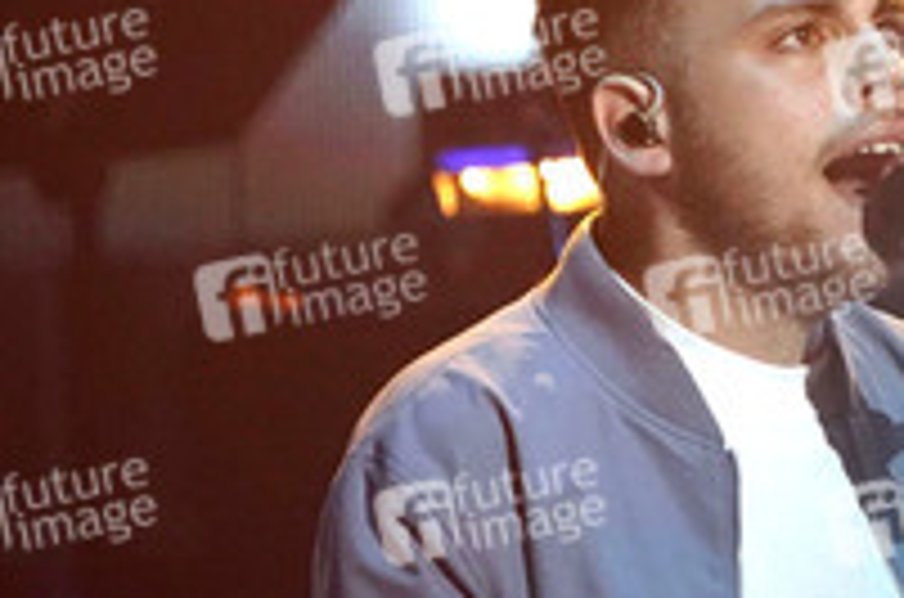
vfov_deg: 1.0
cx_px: 821
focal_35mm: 1349
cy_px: 400
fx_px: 33795
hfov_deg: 1.5
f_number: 6.3
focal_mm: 600
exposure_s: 1/160
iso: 5000
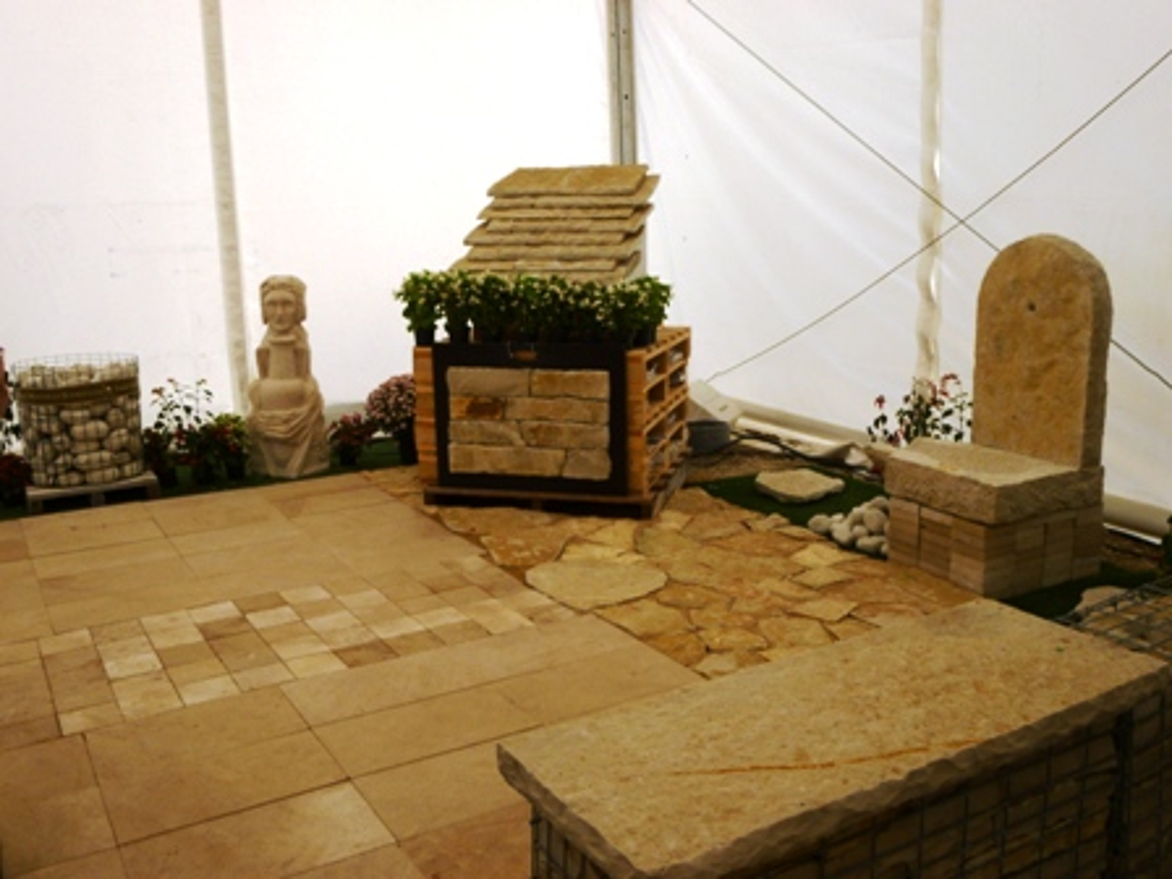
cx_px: 586
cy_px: 440
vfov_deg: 41.8
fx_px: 1151
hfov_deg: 54.0
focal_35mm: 34
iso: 100
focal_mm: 6
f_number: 3.5
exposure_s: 1/200
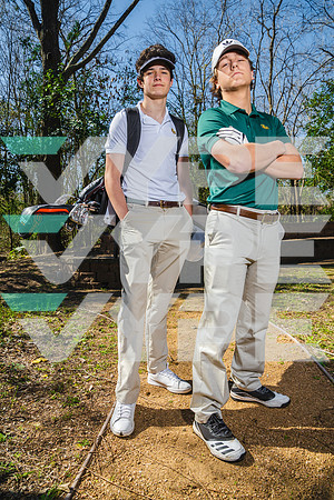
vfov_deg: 73.7
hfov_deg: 53.1
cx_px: 167
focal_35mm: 24
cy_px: 250
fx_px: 334
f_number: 9
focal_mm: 24
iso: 100
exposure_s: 1/125
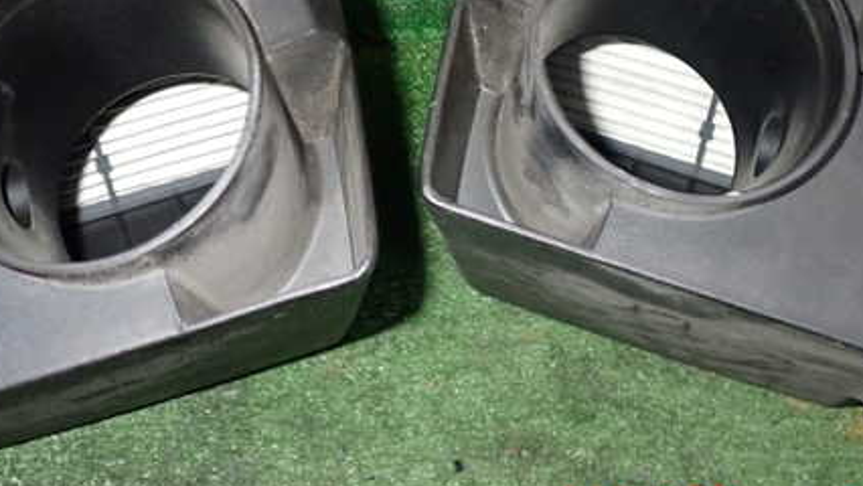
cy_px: 77
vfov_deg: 25.4
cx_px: 415
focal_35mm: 46
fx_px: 1053
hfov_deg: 44.6
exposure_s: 1/30
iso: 800
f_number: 6.3
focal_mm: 5.4
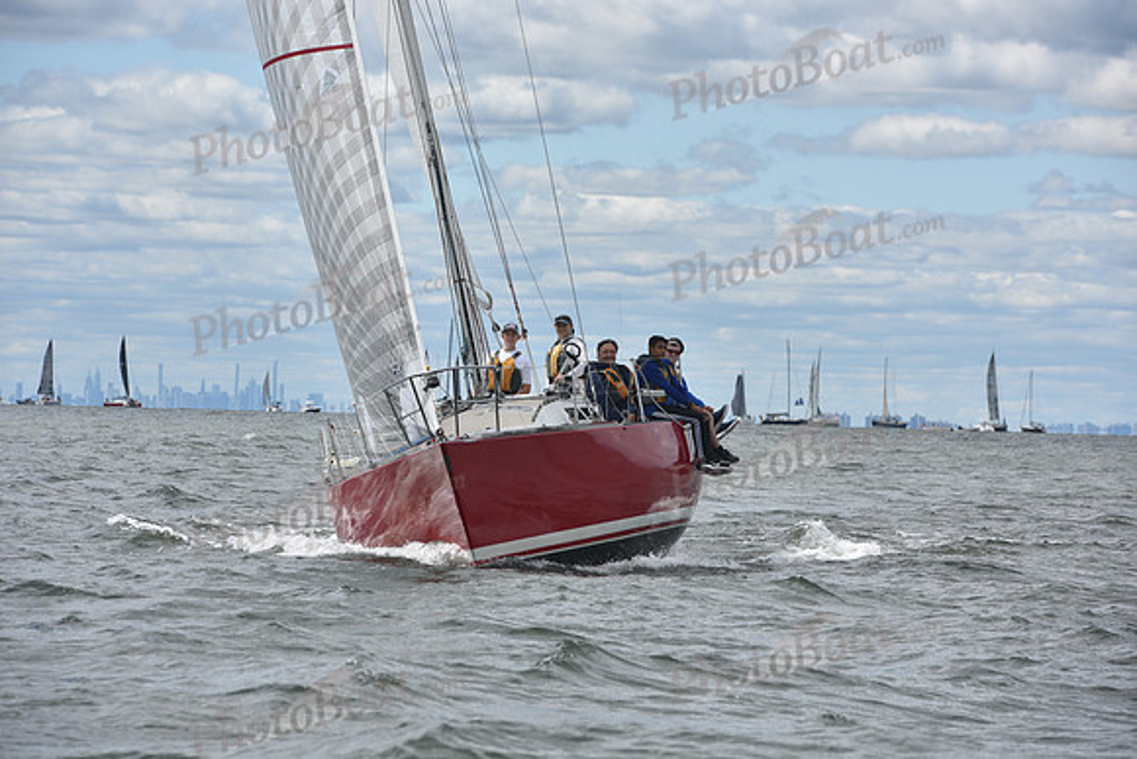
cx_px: 568
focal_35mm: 200
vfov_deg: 6.9
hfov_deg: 10.3
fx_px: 6318
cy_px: 380
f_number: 10
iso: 250
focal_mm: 200
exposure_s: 1/800
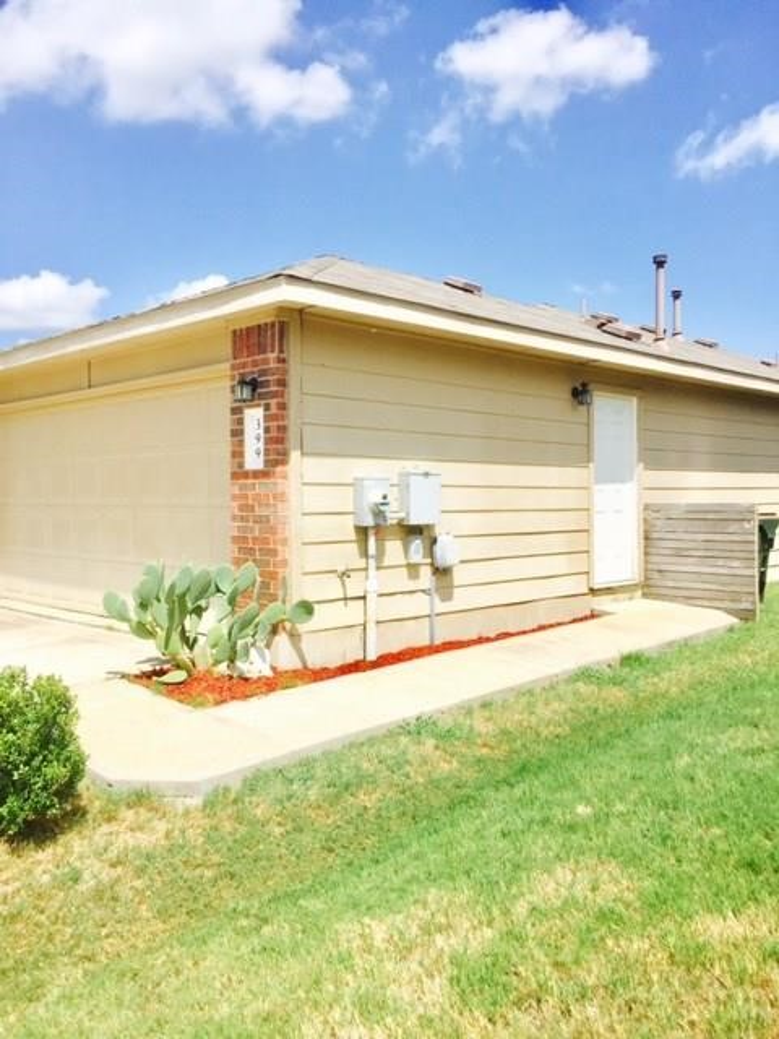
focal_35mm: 29
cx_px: 390
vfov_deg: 61.7
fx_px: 870
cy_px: 520
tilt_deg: -0.8
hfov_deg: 48.2
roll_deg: +0.7
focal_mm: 4.15
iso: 32
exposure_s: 1/3300
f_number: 2.2
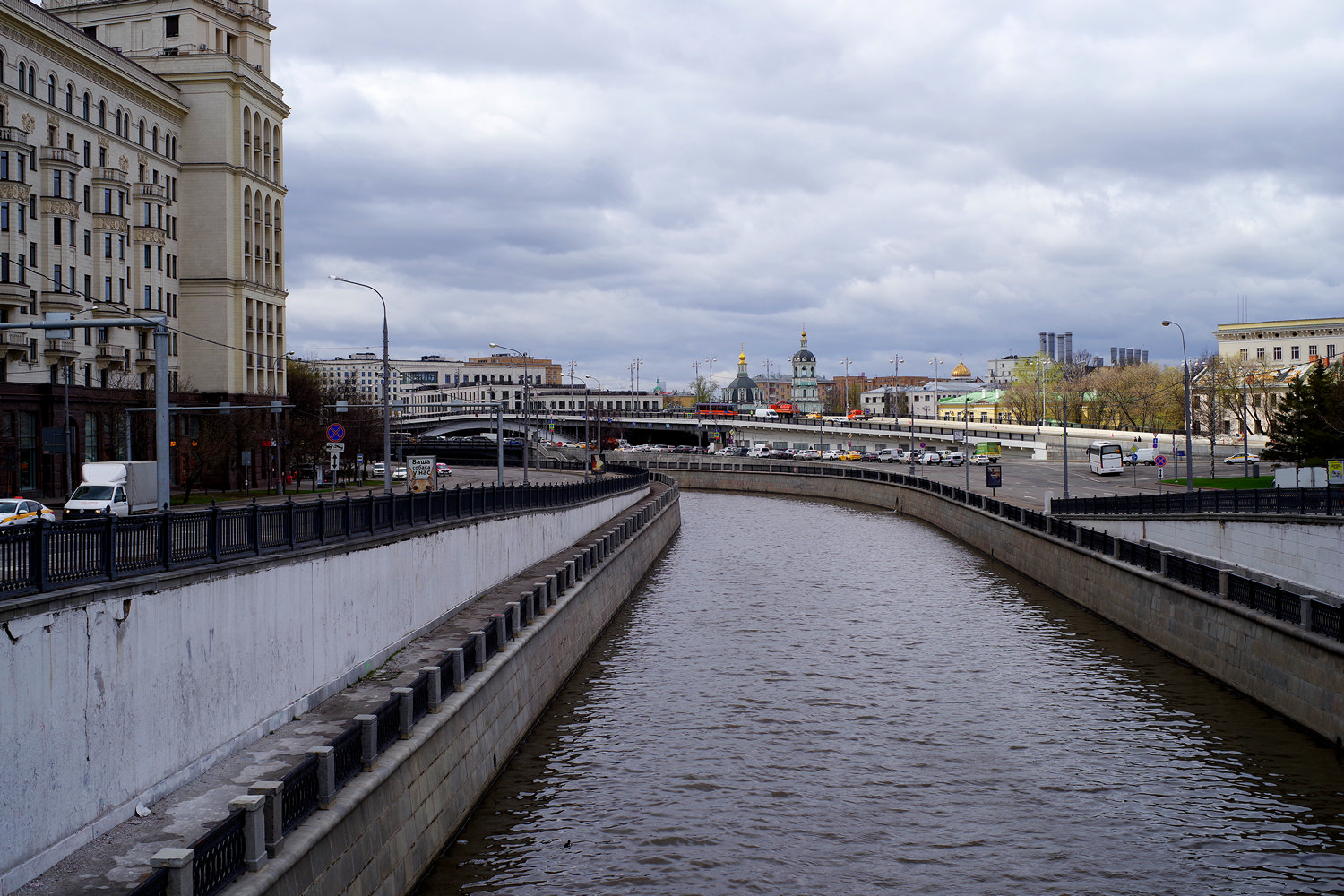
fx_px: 1605
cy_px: 448
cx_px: 672
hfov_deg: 45.4
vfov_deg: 31.2
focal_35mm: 43
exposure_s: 1/500
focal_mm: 43
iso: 200
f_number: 8
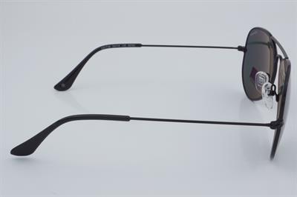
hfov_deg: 29.9
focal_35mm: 68
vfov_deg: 20.1
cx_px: 148
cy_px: 98
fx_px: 556
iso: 100
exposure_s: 1/4
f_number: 32
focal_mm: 45
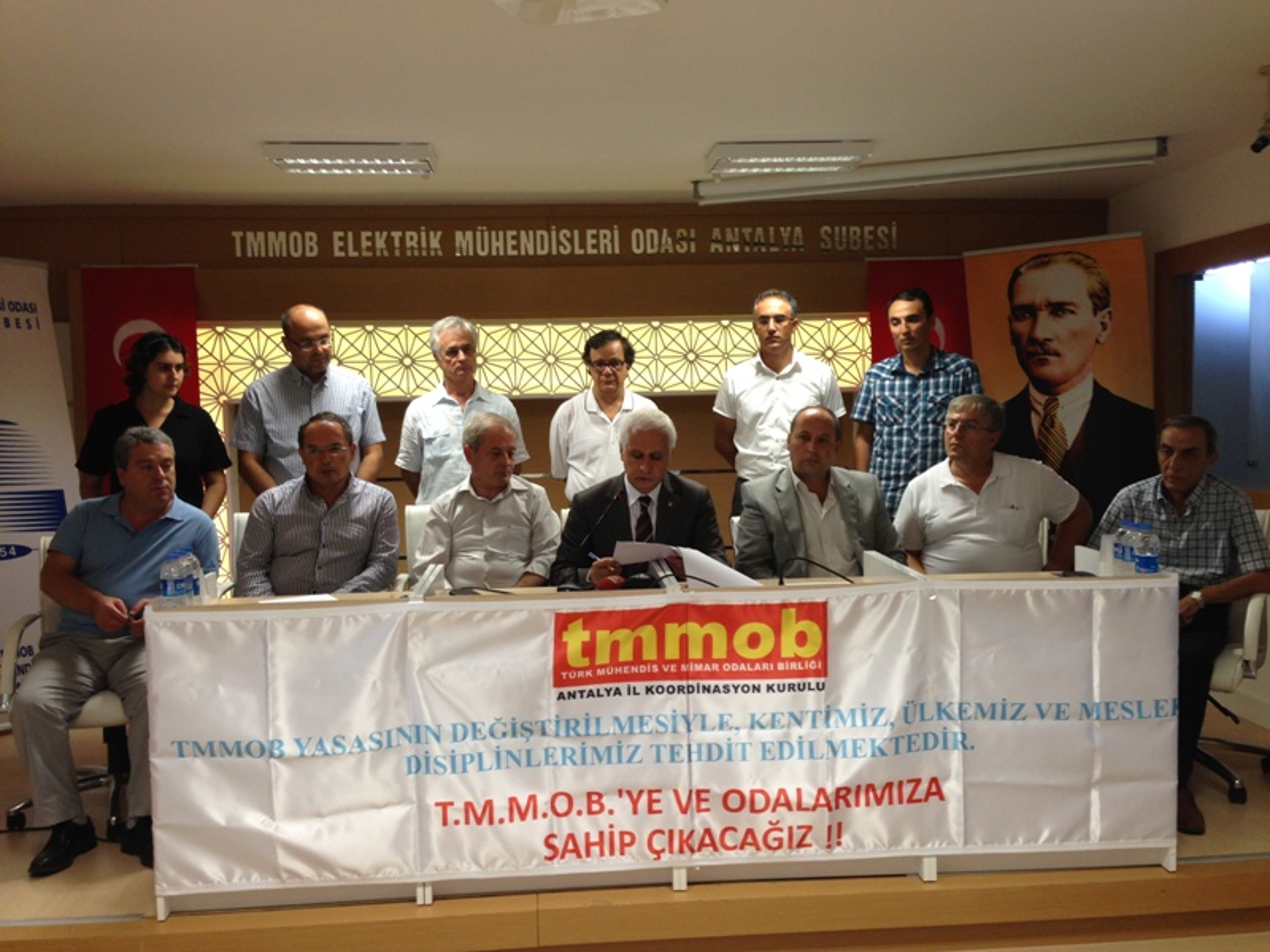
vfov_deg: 42.9
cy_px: 476
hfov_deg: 55.4
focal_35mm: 33
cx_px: 635
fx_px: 1211
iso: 64
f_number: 2.4
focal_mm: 4.13
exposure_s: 1/20
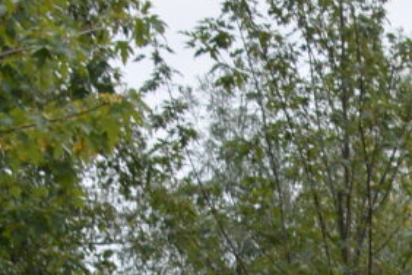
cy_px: 794
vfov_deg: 3.9
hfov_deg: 5.8
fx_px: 3902
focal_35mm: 341
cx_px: 996
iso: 200
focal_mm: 32
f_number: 8
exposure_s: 1/250
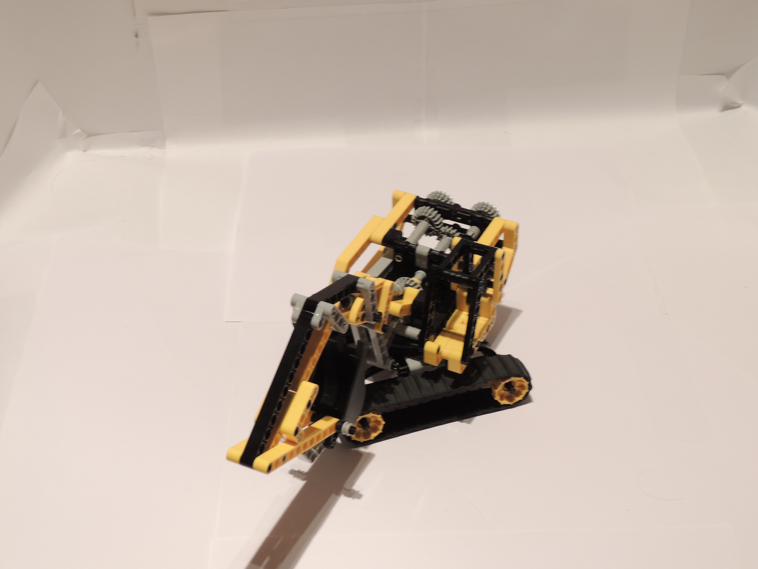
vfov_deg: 24.4
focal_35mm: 60
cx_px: 379
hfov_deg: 32.2
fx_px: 1314
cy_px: 284
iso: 100
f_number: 4.2
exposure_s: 1/2.5
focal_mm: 10.7
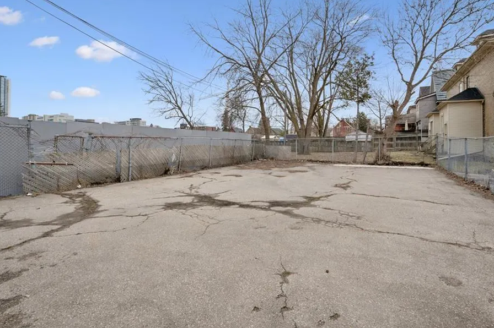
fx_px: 219
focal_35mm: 16
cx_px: 259
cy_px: 148
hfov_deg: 96.7
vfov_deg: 73.5
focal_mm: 14
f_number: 16
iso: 200
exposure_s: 1/100
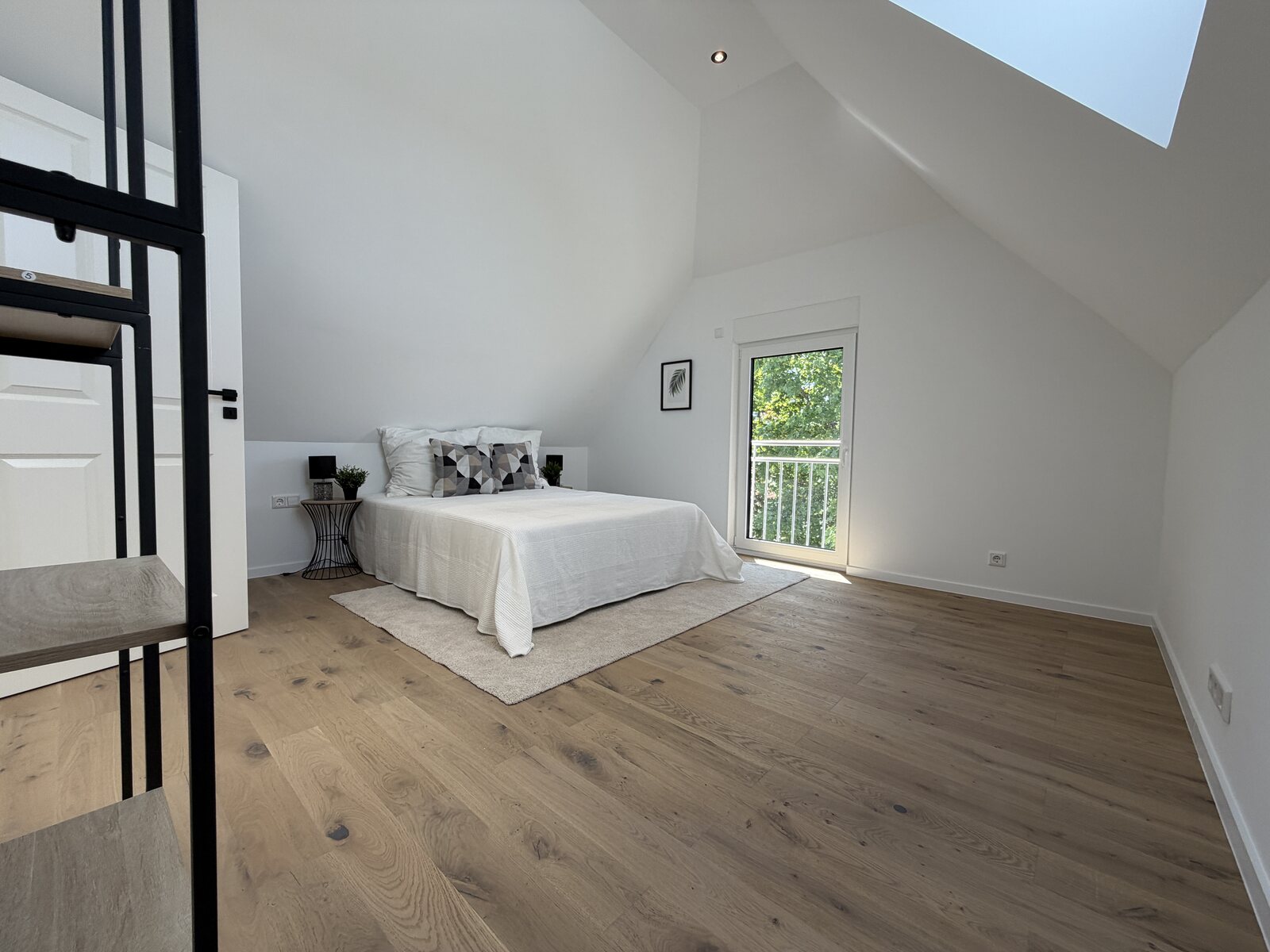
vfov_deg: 85.7
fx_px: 514
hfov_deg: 102.1
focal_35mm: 14
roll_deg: -0.4
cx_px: 635
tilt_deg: -2.5
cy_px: 476
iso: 50
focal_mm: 2.22
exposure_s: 1/121
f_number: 2.2
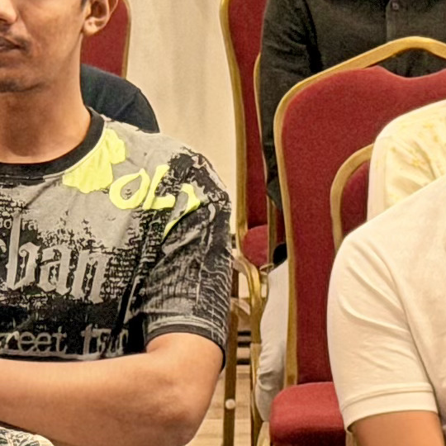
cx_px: -106
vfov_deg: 5.5
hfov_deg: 5.5
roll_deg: +0.5
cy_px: 57
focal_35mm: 317
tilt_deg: -7.0
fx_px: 4621
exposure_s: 1/50
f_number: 1.78
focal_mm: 6.76
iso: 250
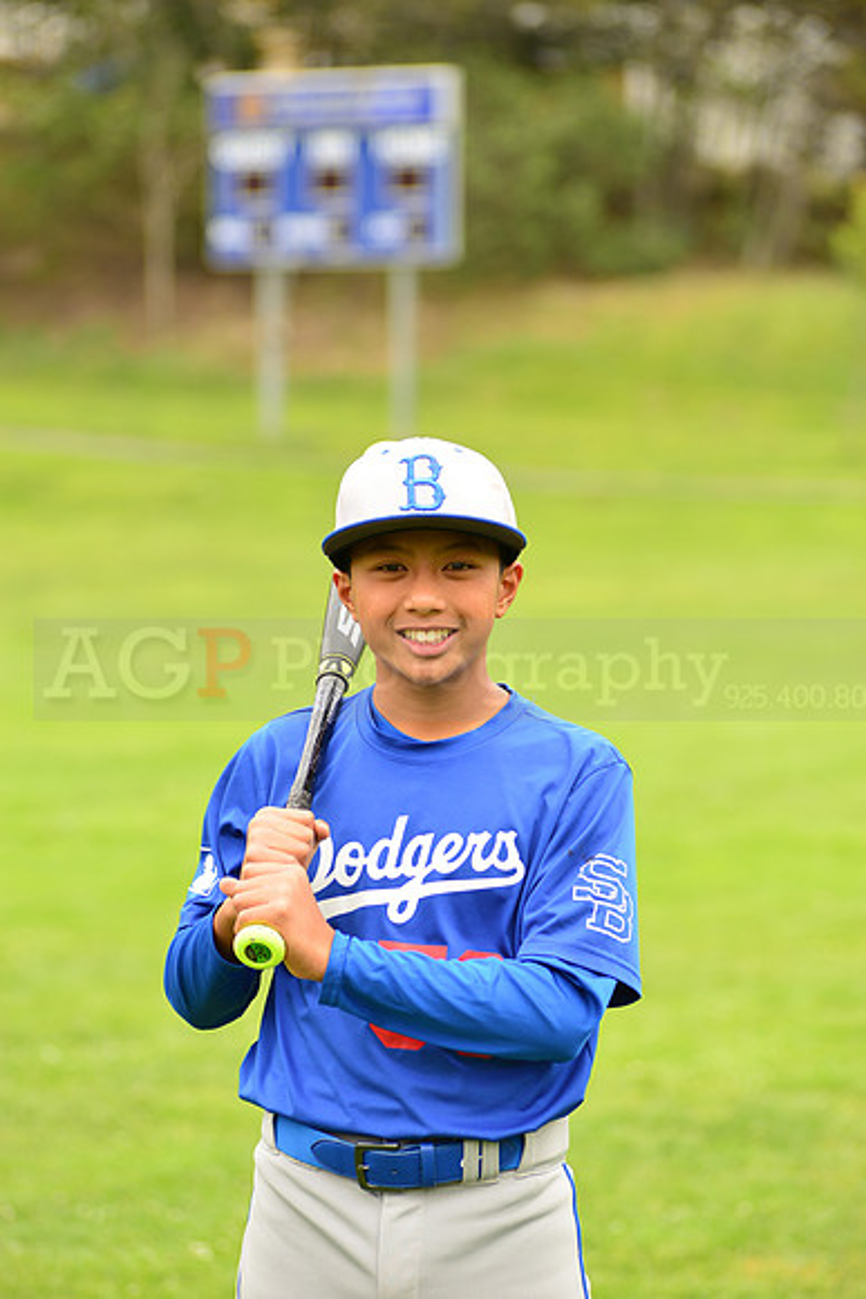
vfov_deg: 14.2
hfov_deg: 9.5
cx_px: 433
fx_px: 5229
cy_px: 650
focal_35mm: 145
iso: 160
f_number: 5
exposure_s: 1/250
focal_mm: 145
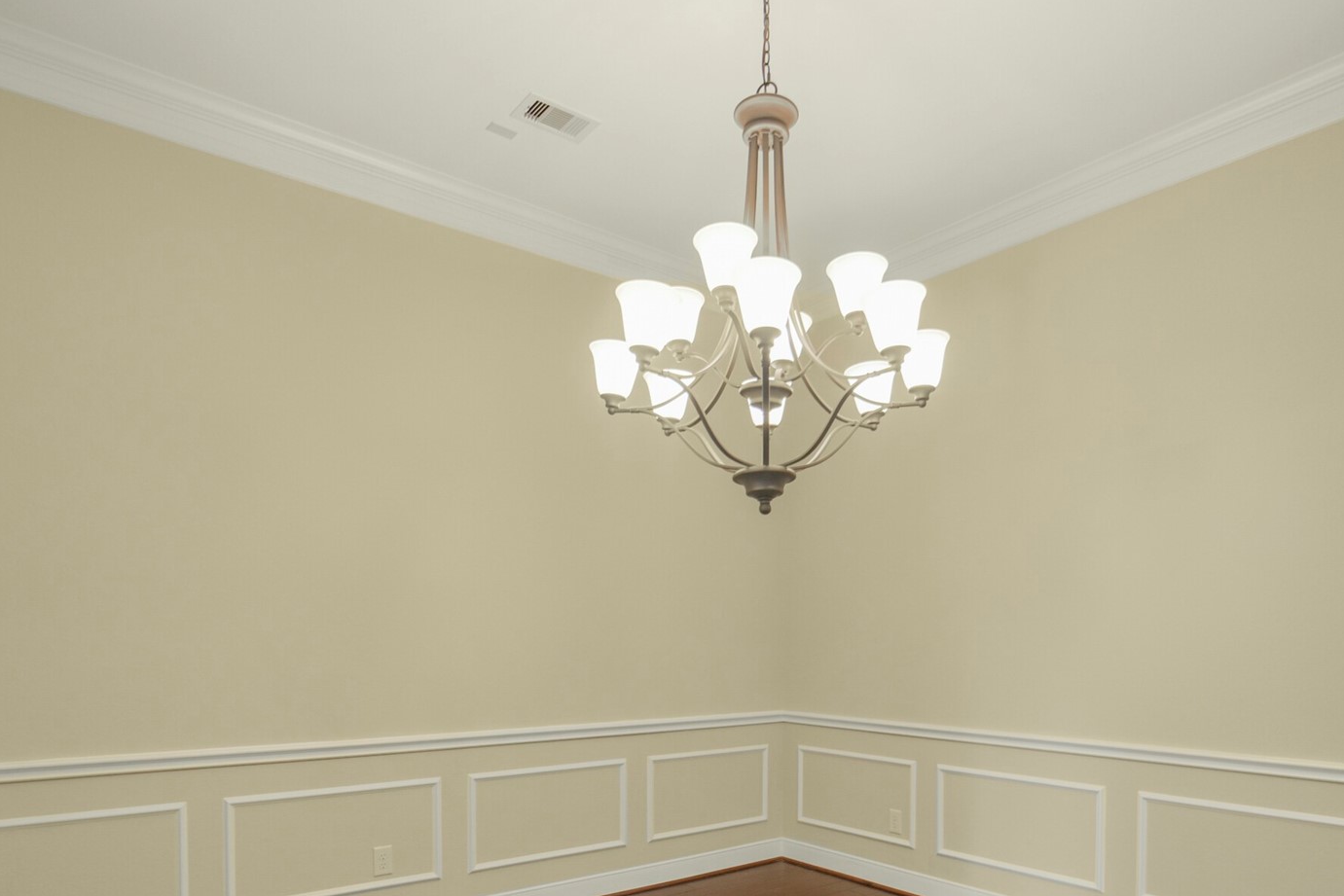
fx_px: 821
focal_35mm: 22
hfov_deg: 78.5
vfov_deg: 54.7
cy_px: 667
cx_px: 708
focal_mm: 14
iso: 500
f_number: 5
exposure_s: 1/20
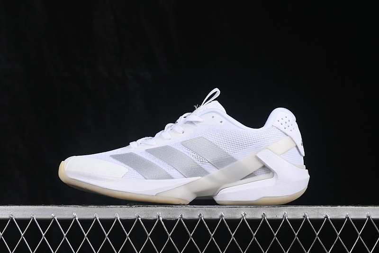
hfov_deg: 27.0
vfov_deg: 18.2
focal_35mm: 75
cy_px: 126
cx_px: 190
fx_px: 789
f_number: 8
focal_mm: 50
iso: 160
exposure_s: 1/80
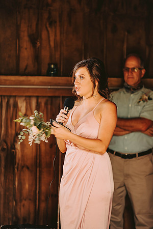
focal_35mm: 190
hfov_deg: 7.2
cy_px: 114
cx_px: 76
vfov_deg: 10.8
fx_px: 1211
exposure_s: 1/80
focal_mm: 190
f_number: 2.8
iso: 320
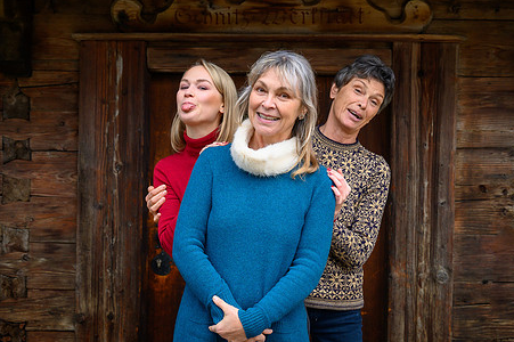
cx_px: 266
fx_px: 1156
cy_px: 153
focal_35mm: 81
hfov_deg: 25.1
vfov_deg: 16.8
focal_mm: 63
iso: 640
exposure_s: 1/320
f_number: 4.5
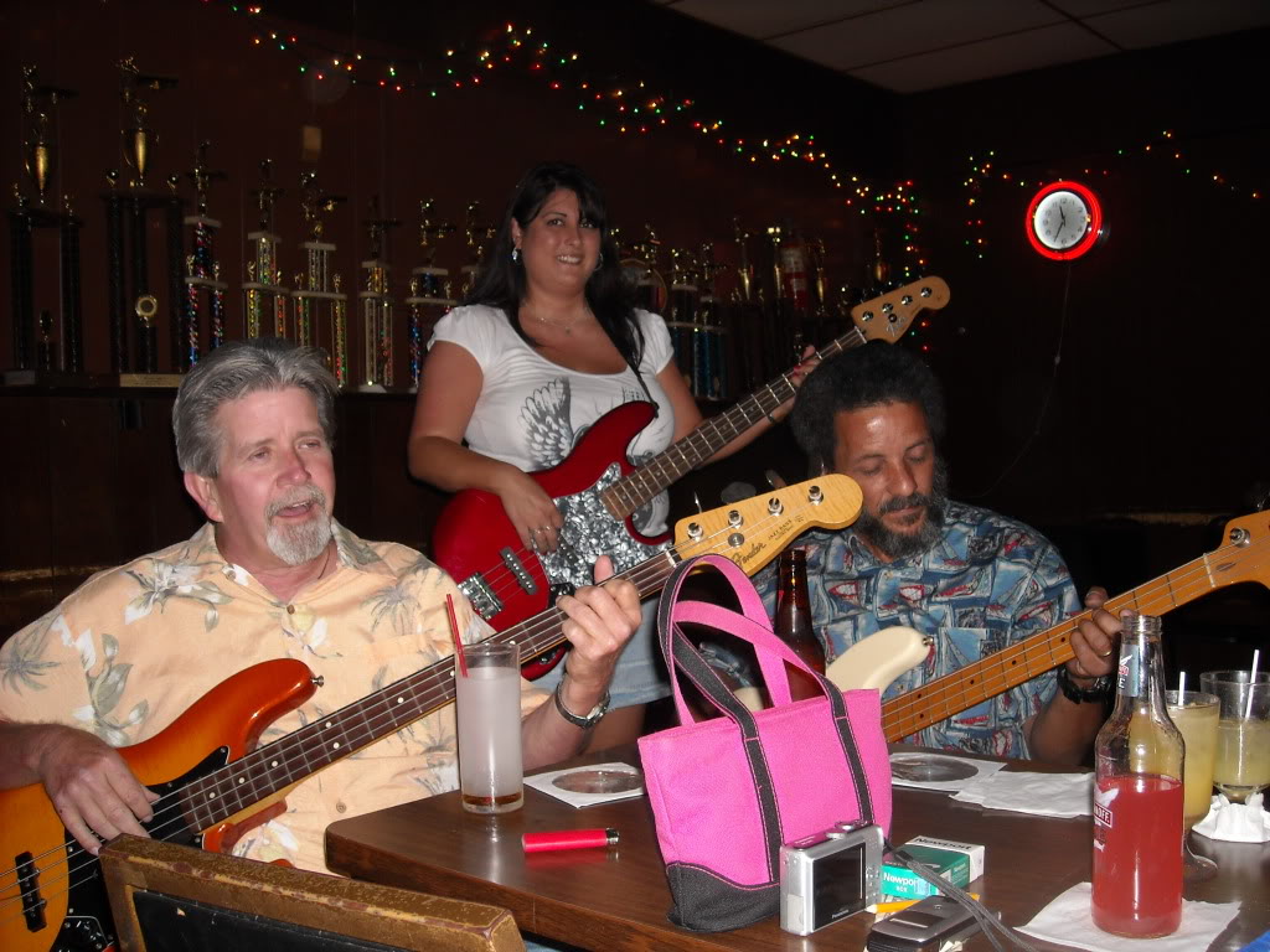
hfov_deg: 52.6
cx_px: 635
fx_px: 1284
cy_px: 476
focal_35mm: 35
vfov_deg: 40.7
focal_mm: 5.7
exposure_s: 1/60
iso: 100
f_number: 2.8
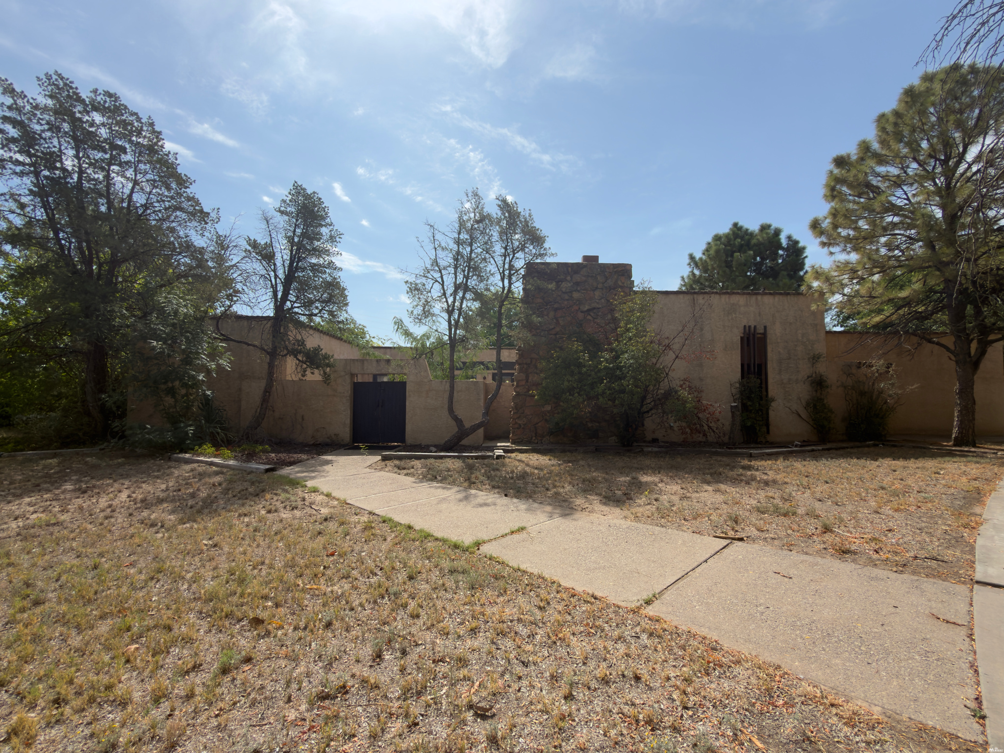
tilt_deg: +3.2
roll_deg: -0.3
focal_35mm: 16
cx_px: 502
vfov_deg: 78.1
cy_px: 376
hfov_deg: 94.5
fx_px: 464
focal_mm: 2.22
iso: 20
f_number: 2.2
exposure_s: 1/1170
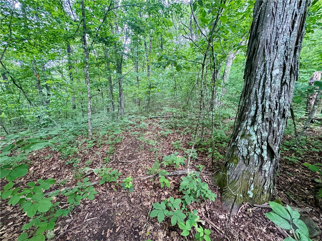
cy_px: 120
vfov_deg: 85.7
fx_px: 130
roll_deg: -0.5
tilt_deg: -9.7
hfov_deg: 102.1
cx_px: 161
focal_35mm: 14
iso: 200
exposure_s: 1/99
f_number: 2.2
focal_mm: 2.22
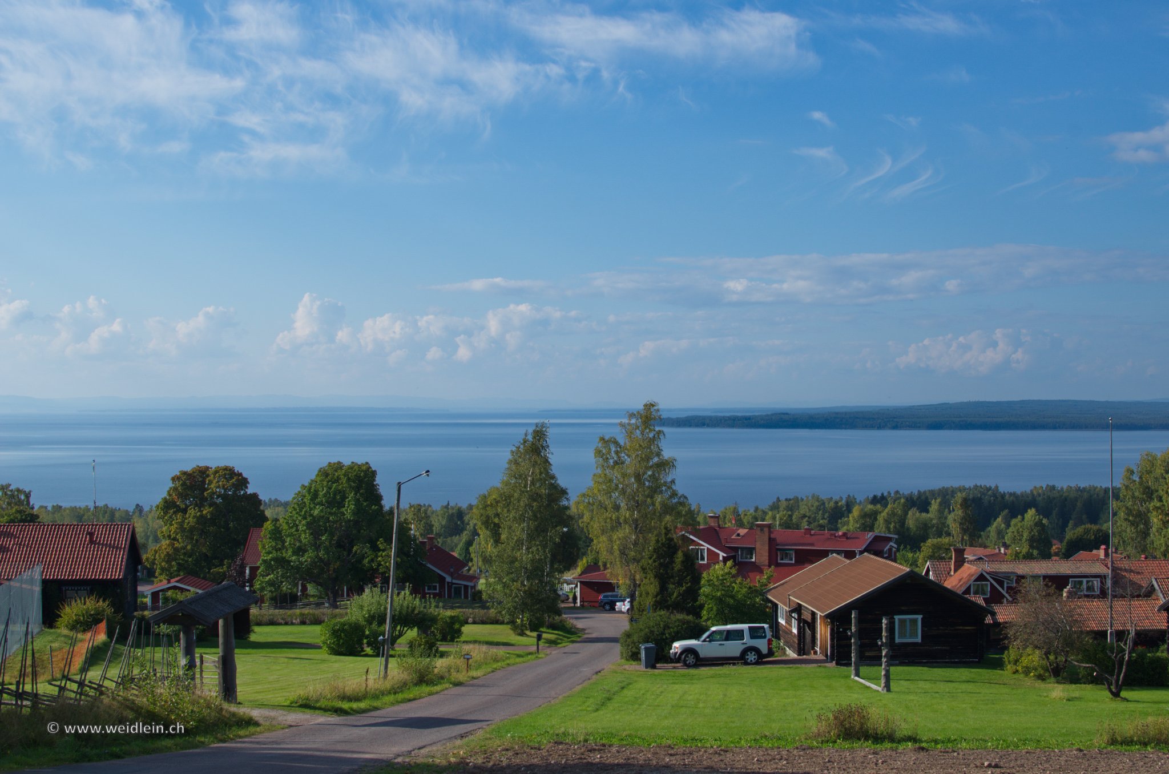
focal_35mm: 52
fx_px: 1701
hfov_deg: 37.9
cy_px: 387
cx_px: 584
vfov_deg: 25.6
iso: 100
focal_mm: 35
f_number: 8
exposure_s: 1/250
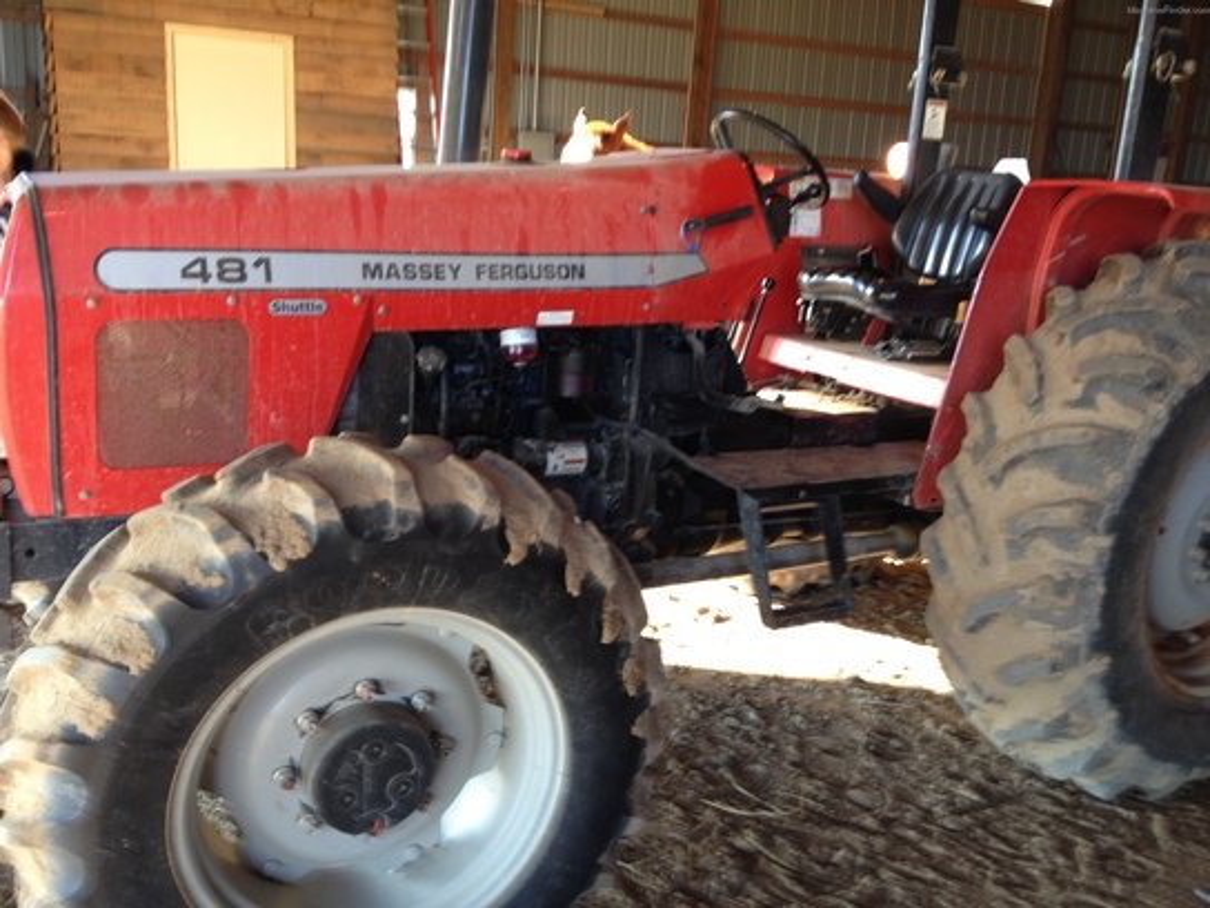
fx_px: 1223
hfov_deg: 52.6
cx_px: 605
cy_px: 454
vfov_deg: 40.7
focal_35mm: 35
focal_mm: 4.28
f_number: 2.4
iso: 50
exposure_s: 1/20
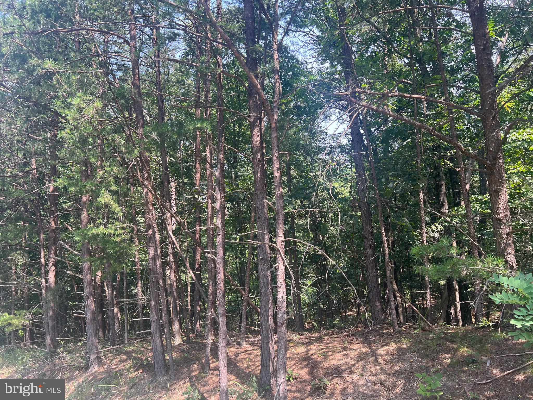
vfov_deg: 53.1
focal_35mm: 26
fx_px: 400
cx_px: 266
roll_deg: -1.5
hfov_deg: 67.3
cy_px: 200
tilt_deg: +7.1
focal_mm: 5.7
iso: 50
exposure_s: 1/377
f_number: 1.5
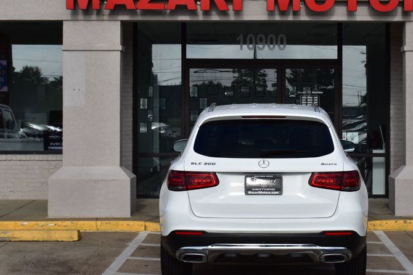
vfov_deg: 17.5
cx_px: 271
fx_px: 894
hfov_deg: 25.9
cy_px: 117
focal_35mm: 78
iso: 200
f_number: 11
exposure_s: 1/500
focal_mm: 34
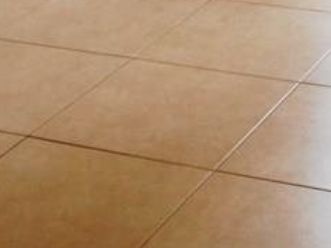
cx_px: 209
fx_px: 1205
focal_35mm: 126
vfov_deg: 10.7
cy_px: -255
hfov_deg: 15.6
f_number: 4
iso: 160
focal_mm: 5.2
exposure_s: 1/30
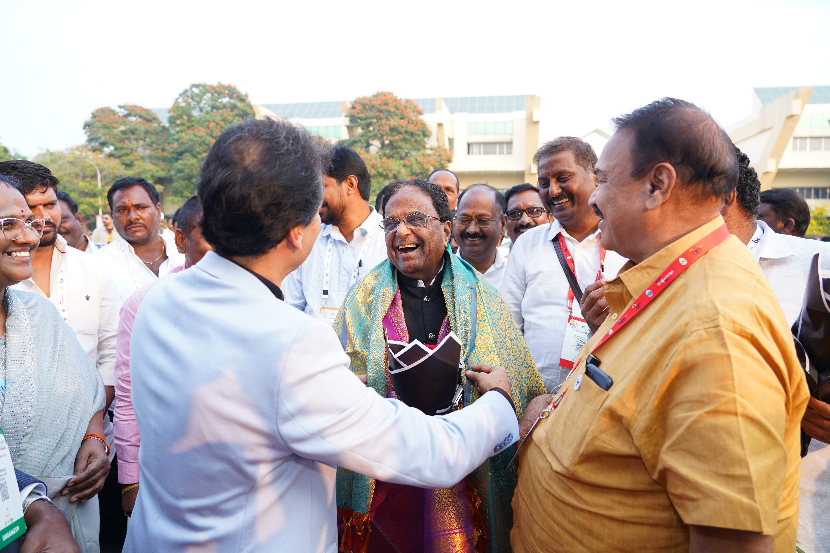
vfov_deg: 53.1
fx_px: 553
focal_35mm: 24
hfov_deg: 73.7
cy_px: 276
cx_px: 415
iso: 250
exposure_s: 1/160
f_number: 4
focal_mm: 24
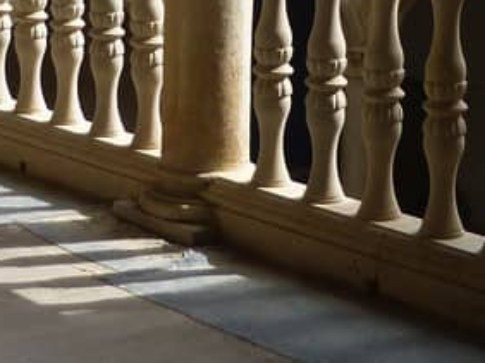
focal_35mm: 120
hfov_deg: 16.4
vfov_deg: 11.9
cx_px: 265
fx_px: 1680
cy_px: -153
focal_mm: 5.5
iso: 80
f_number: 2.8
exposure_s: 1/400
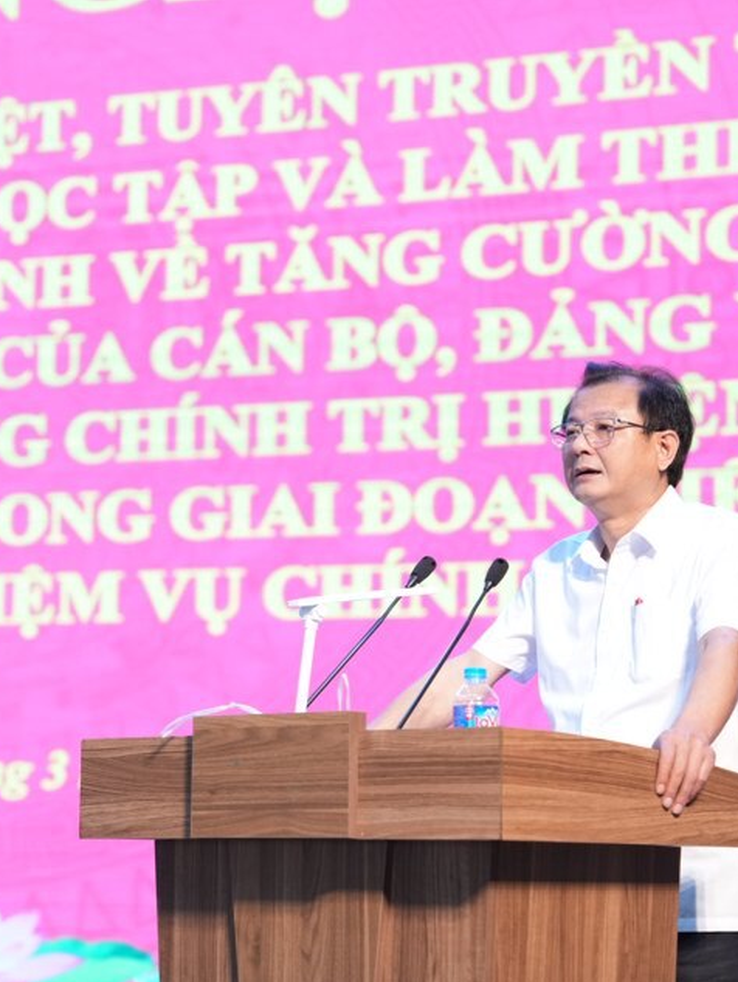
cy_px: 496
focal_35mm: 102
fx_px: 2898
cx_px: 250
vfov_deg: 19.3
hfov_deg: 14.5
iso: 800
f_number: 2.8
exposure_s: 1/100
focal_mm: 70
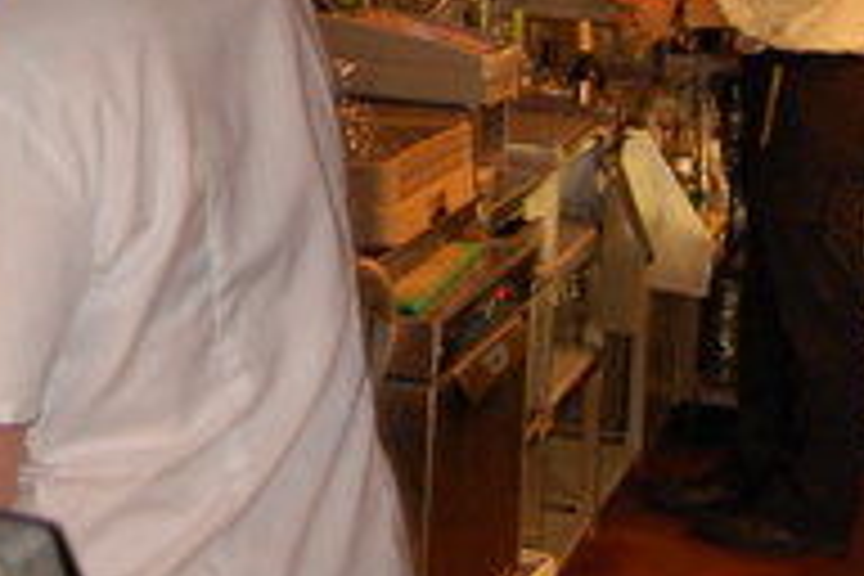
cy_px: -288
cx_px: -153
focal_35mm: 103
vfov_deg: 12.6
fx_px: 2472
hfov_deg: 18.8
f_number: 3.8
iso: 800
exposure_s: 1/8
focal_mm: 20
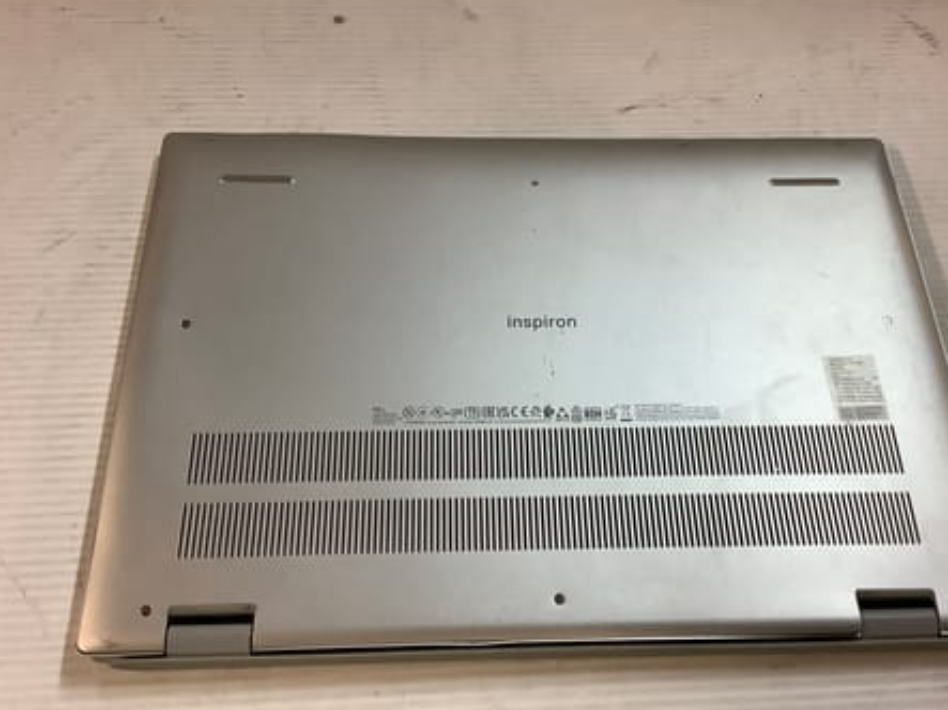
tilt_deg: -62.3
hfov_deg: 52.6
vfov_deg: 40.7
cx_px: 509
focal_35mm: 35
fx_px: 958
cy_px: 373
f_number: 2.4
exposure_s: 1/50
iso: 100
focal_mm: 3.3
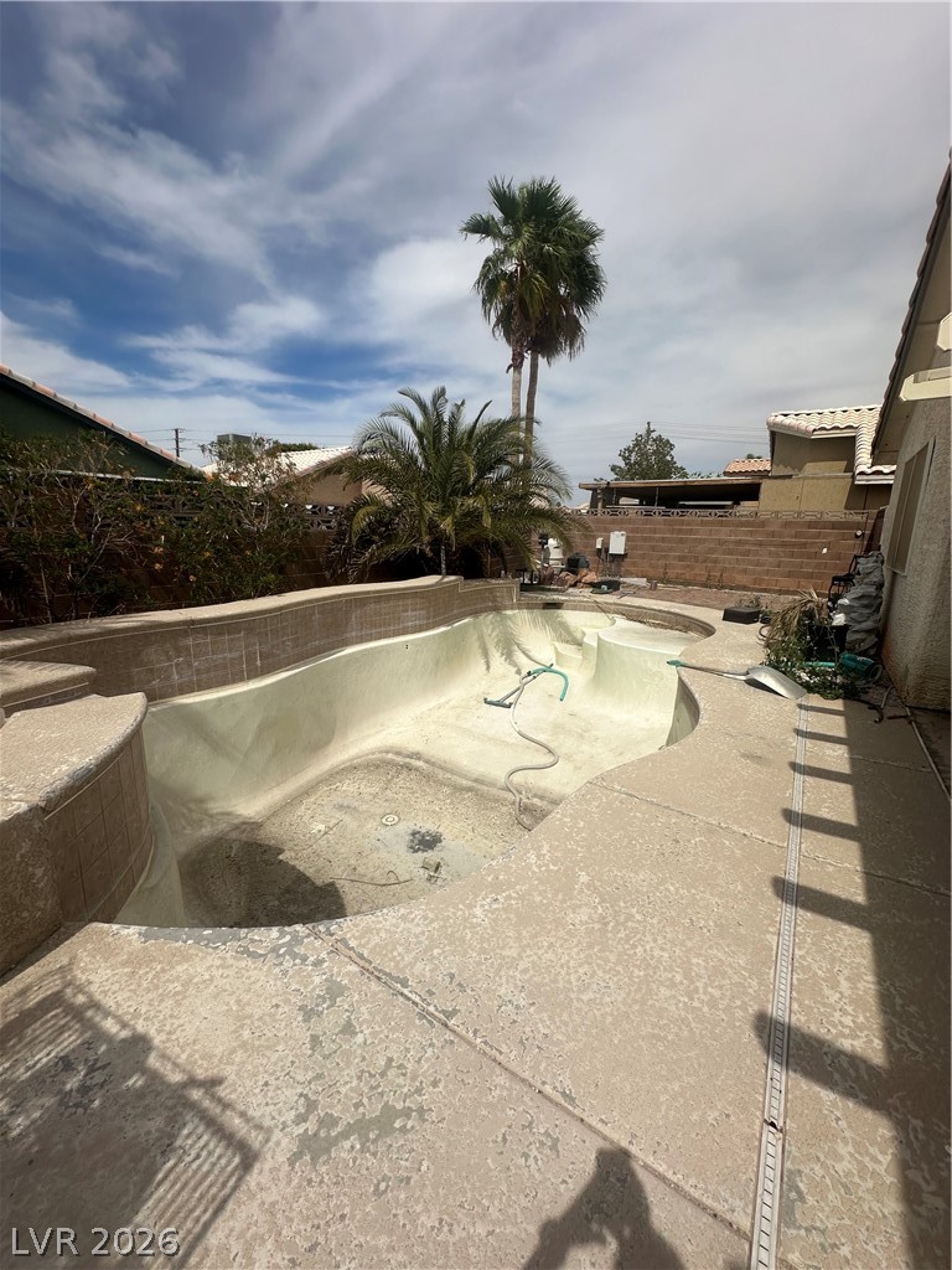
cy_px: 635
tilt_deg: -11.2
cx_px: 476
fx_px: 513
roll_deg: -2.8
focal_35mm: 14
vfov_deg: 102.1
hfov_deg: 85.7
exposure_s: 1/6897
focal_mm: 2.22
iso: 50
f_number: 2.2
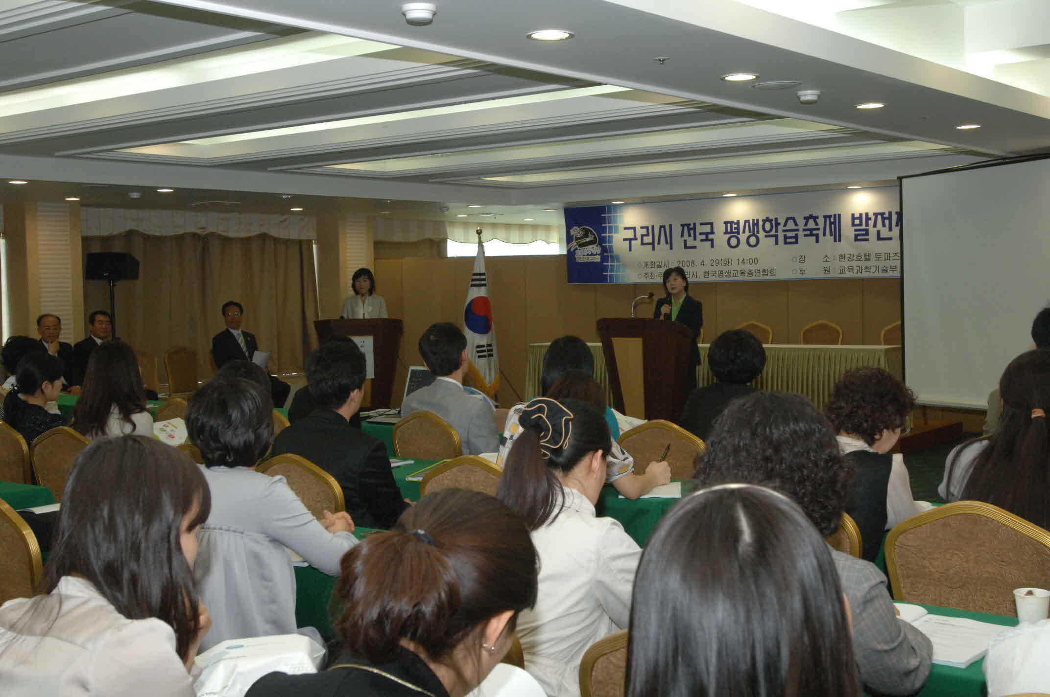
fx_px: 1311
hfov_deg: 43.7
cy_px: 348
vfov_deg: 29.8
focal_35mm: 45
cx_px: 525
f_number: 10
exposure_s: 1/60
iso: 800
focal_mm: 30
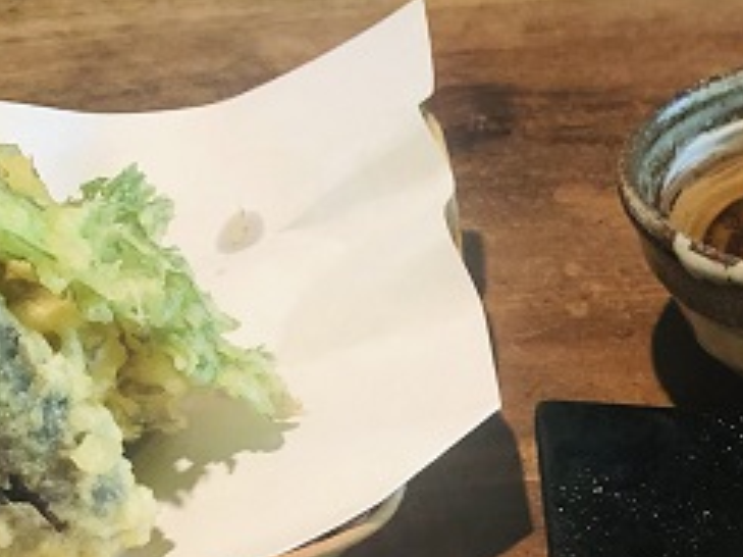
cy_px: 811
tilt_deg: -49.1
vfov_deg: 16.4
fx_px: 1781
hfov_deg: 23.1
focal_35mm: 83
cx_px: 621
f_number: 1.8
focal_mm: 3.99
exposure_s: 1/15
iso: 40
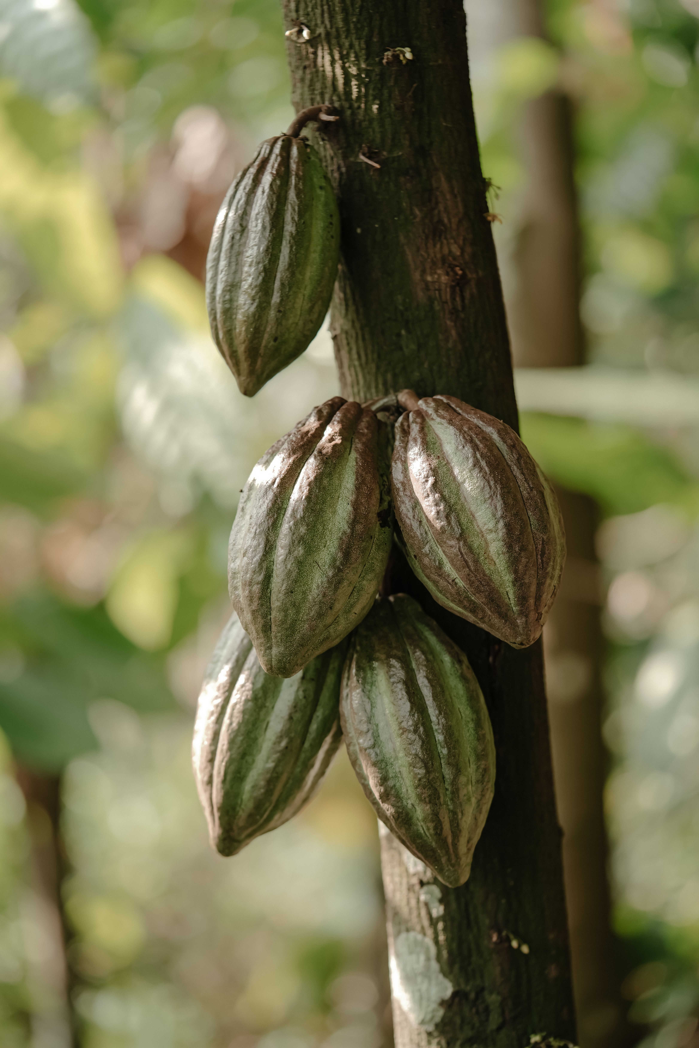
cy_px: 524
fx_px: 2621
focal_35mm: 90
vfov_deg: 22.6
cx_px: 350
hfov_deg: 15.2
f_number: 2.8
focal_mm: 90
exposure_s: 1/320
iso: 500
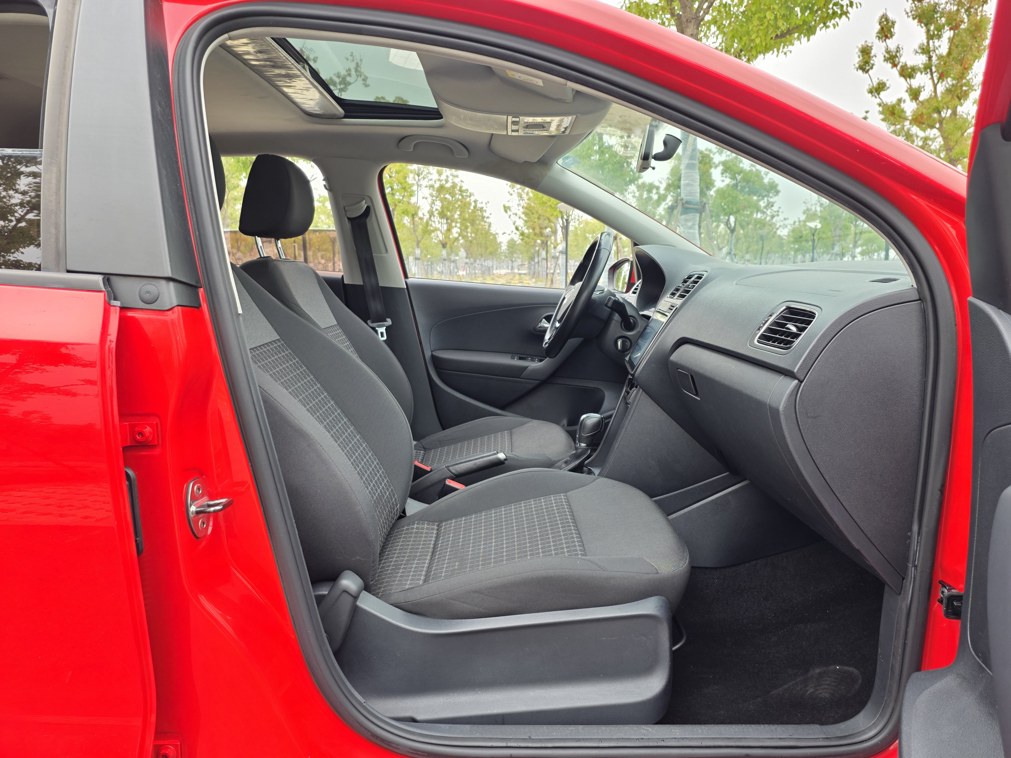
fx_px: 672
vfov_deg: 58.9
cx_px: 506
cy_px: 379
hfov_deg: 73.9
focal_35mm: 23
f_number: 1.7
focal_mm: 6.25
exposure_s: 1/359
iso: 50
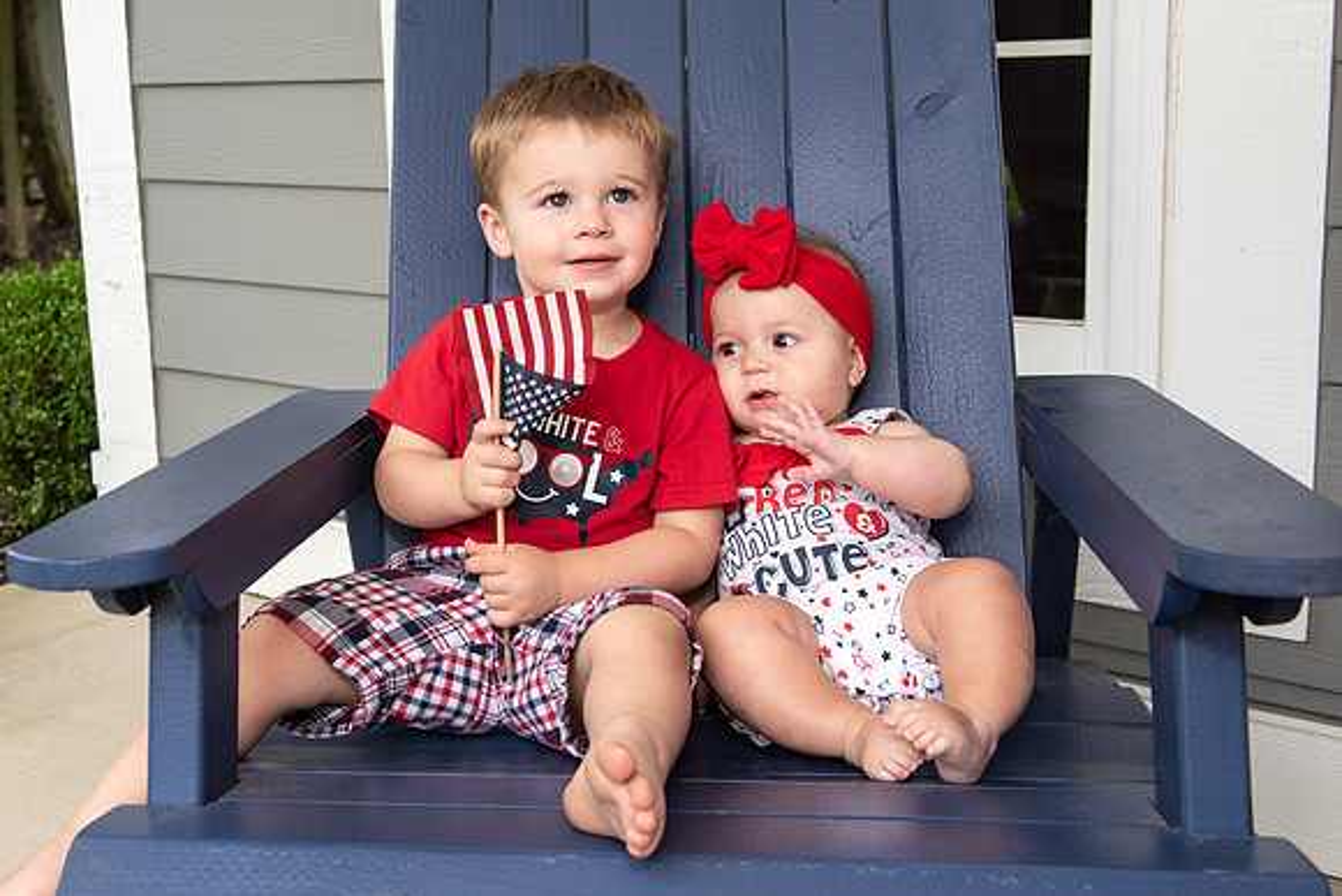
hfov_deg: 42.0
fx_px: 1723
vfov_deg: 29.0
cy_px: 339
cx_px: 442
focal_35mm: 46
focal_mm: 34
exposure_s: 1/100
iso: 400
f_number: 5.6
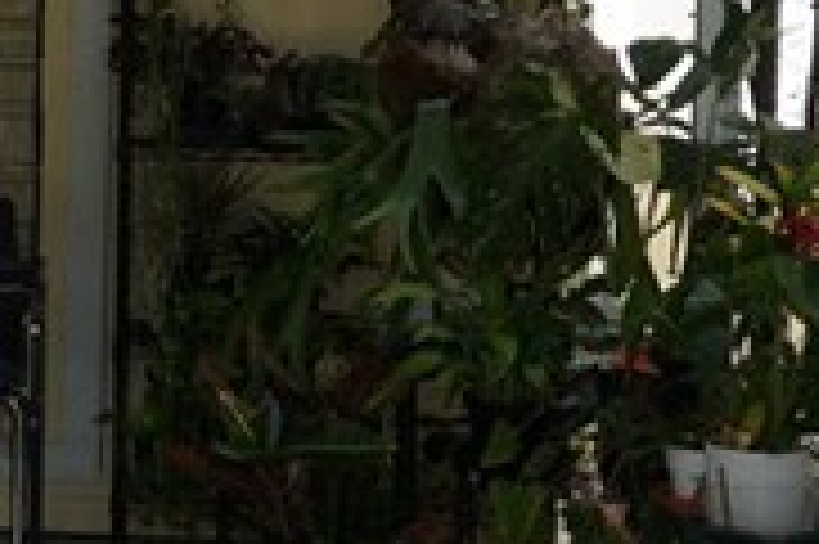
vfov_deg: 9.0
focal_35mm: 152
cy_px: 47
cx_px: -504
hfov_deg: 12.7
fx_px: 3455
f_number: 7.1
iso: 100
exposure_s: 1/100
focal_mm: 18
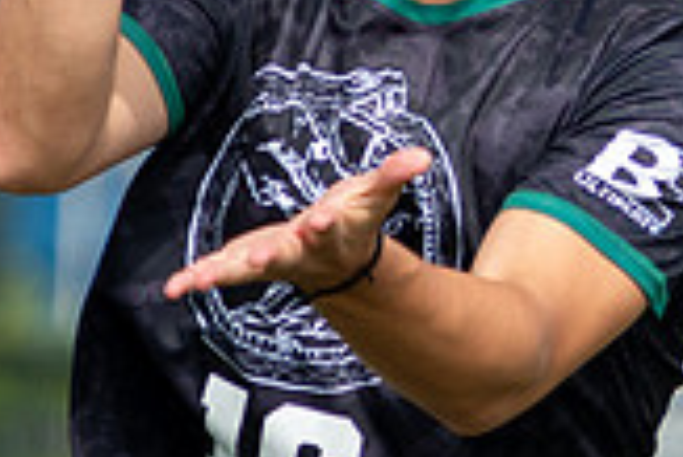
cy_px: 219
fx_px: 26261
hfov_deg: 1.5
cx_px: 451
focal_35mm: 1383
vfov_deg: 1.0
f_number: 5.6
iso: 800
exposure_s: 1/2500
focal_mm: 260
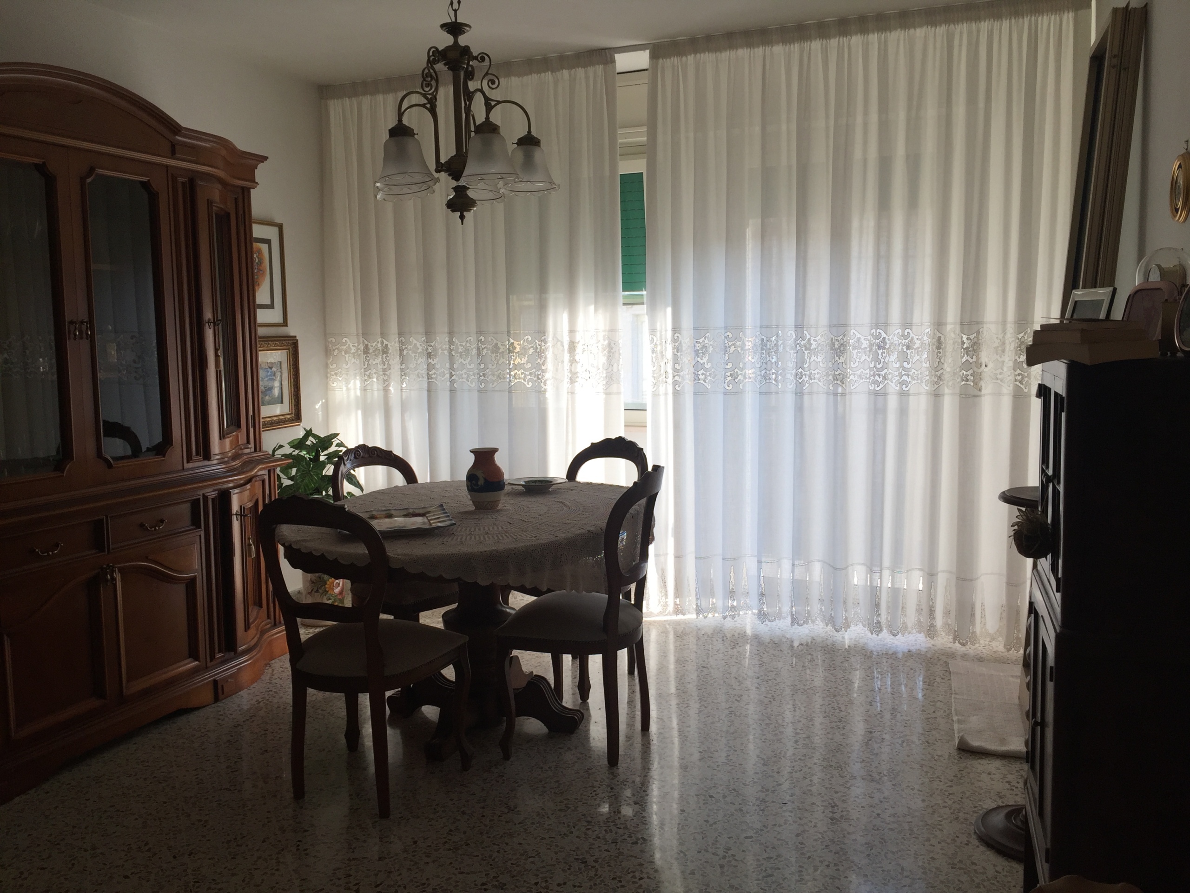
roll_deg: -1.2
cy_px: 446
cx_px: 595
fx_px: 997
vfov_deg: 48.2
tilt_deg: -4.7
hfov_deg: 61.7
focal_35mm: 29
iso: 32
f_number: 2.2
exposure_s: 1/187
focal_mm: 4.15
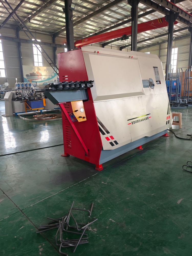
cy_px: 128
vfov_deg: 71.6
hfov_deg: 56.8
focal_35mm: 24
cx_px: 96
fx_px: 177
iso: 400
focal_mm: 5.93
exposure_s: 1/98.9
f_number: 1.6
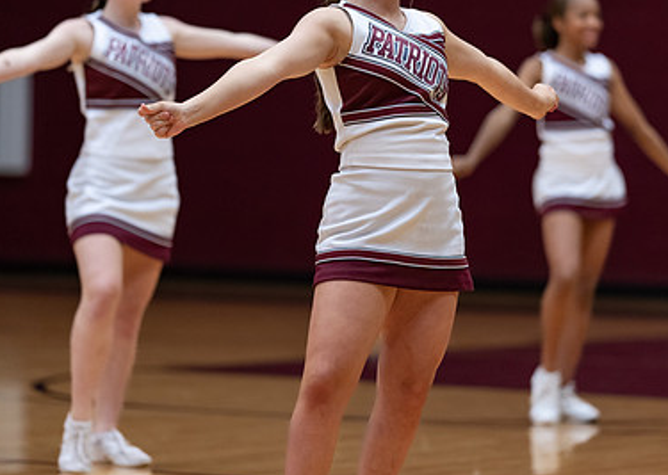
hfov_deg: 9.2
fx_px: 4150
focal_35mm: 219
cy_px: 125
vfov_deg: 6.6
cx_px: 379
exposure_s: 1/1000
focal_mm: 135
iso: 1250
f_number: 1.8
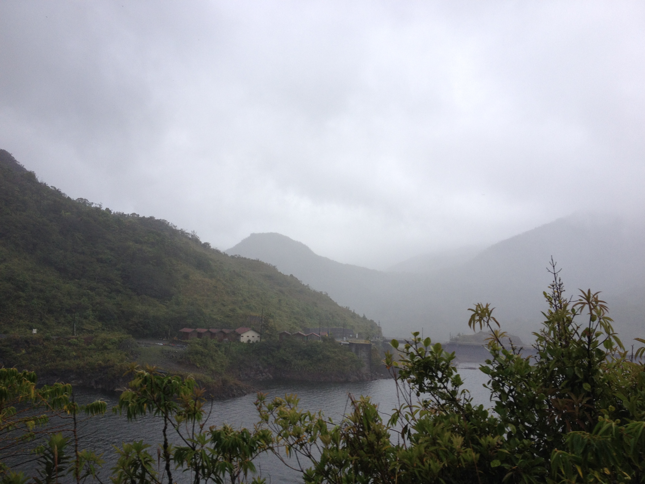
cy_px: 242
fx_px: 652
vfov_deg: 40.7
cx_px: 322
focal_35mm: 35
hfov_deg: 52.6
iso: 50
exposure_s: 1/1381
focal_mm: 4.28
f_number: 2.4
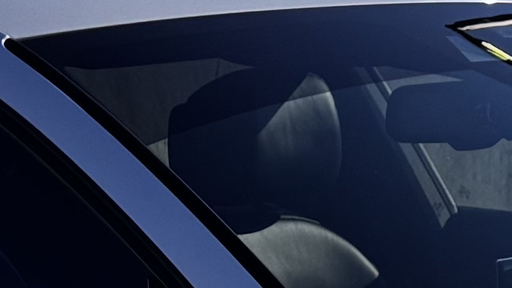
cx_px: 540
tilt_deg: -17.4
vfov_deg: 6.1
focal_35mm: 188
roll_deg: -1.2
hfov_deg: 11.3
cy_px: 792
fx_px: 2553
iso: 80
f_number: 1.78
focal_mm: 6.76
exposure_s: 1/2959
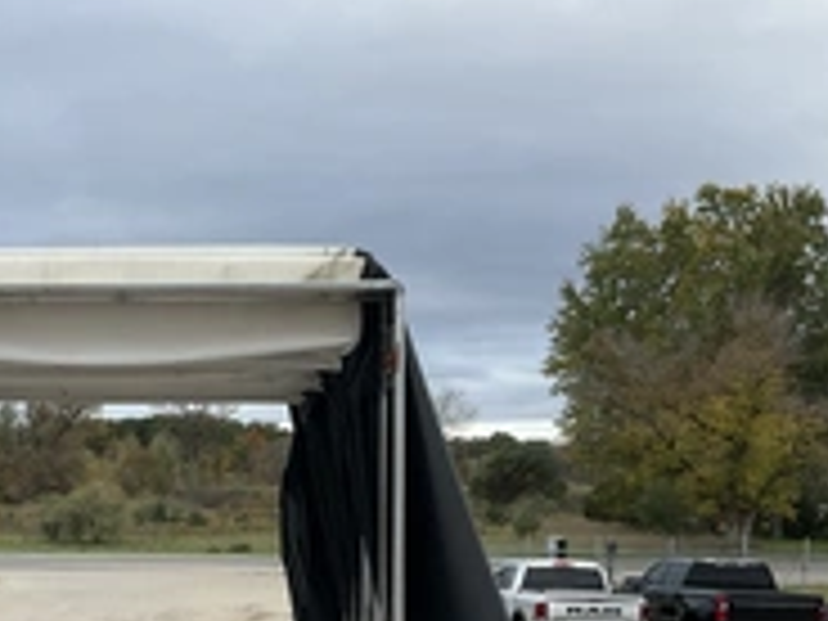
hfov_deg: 29.7
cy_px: 567
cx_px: 122
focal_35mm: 63
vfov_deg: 22.7
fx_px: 1507
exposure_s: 1/642
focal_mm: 3
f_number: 1.8
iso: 25
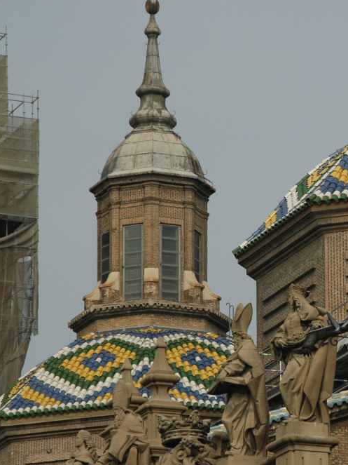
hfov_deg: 6.5
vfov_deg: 8.7
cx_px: 344
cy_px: 233
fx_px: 3044
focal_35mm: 227
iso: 400
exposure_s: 1/1000
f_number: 8
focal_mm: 102
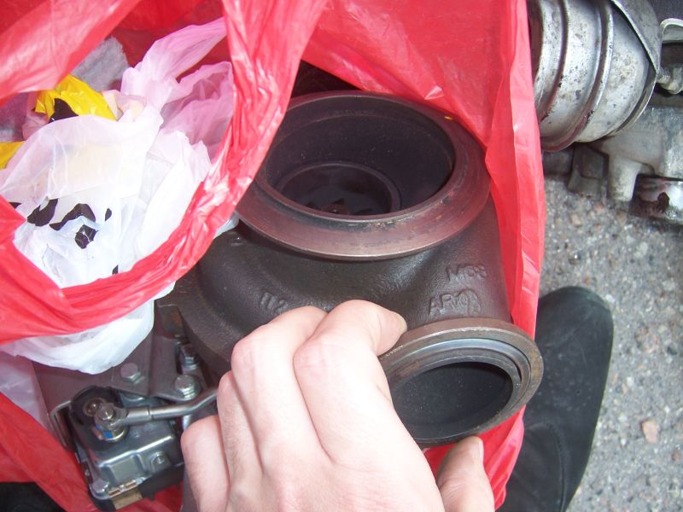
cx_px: 342
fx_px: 710
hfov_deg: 51.4
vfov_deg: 39.7
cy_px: 256
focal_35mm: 36
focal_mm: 6.2
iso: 80
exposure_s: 1/60
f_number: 2.8
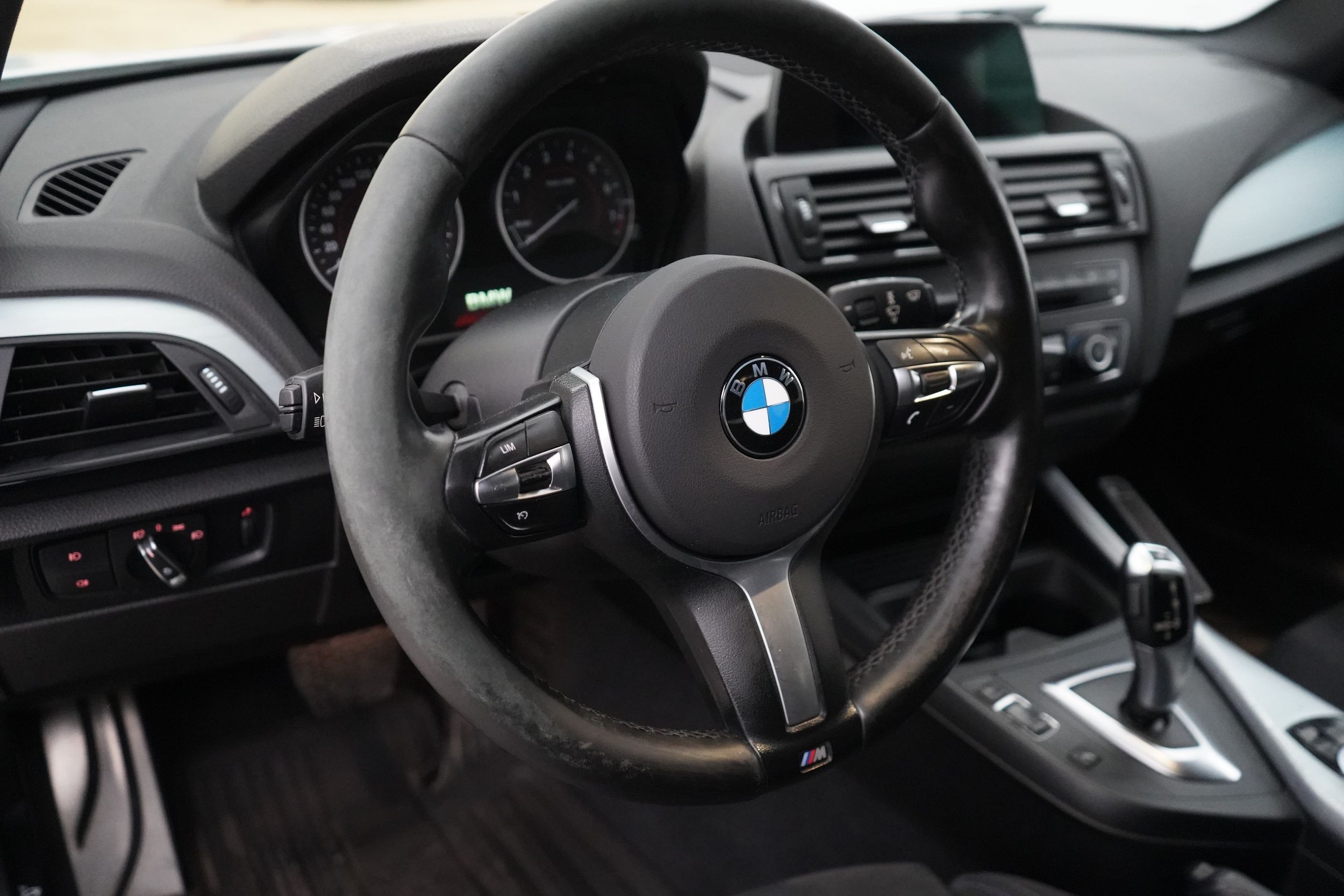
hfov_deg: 61.9
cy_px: 448
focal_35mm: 30
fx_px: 1120
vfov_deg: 43.6
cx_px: 672
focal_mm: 30
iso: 12800
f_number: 3.5
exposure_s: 1/160
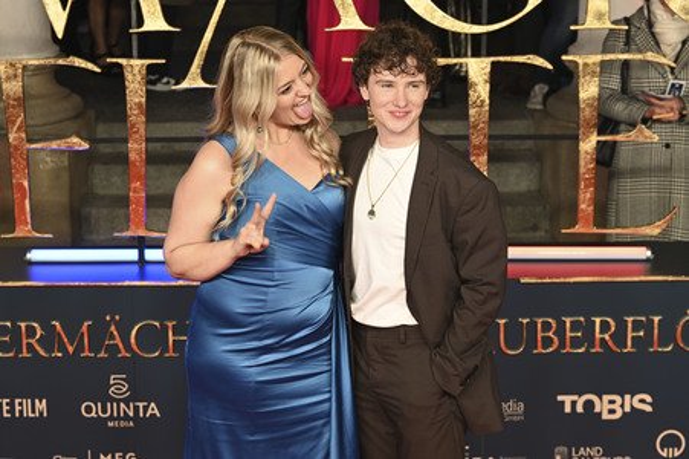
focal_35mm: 75
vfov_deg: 18.2
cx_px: 344
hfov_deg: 27.0
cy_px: 230
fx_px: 1434
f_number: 5.6
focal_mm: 75
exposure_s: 1/125
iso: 640
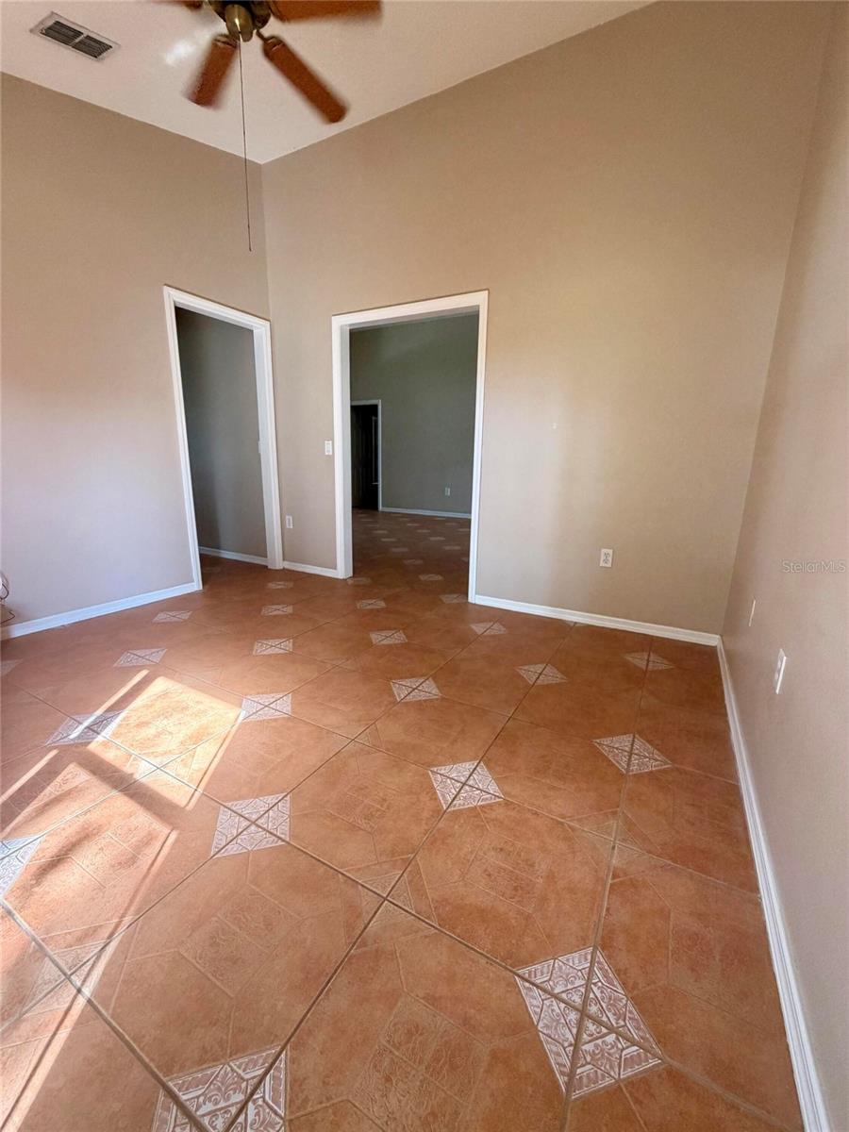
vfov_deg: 102.1
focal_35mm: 14
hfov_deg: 85.7
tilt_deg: -12.6
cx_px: 424
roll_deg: -1.0
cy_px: 566
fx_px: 458
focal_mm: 2.22
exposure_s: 1/121
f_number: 2.2
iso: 250
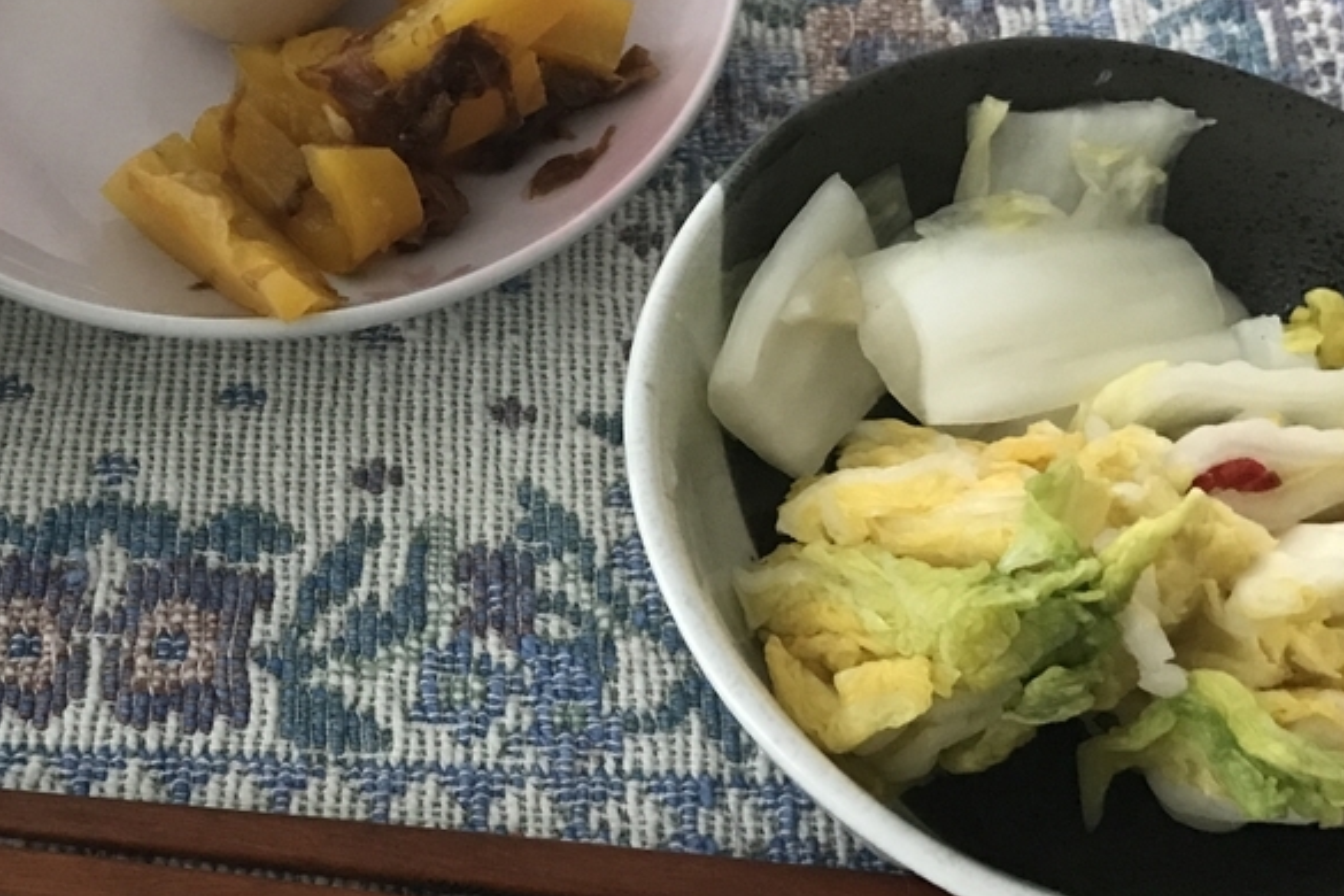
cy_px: 335
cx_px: 446
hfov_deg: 38.4
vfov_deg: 26.4
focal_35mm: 51
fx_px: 1904
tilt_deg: -58.1
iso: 100
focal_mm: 3.99
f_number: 1.8
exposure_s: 1/14
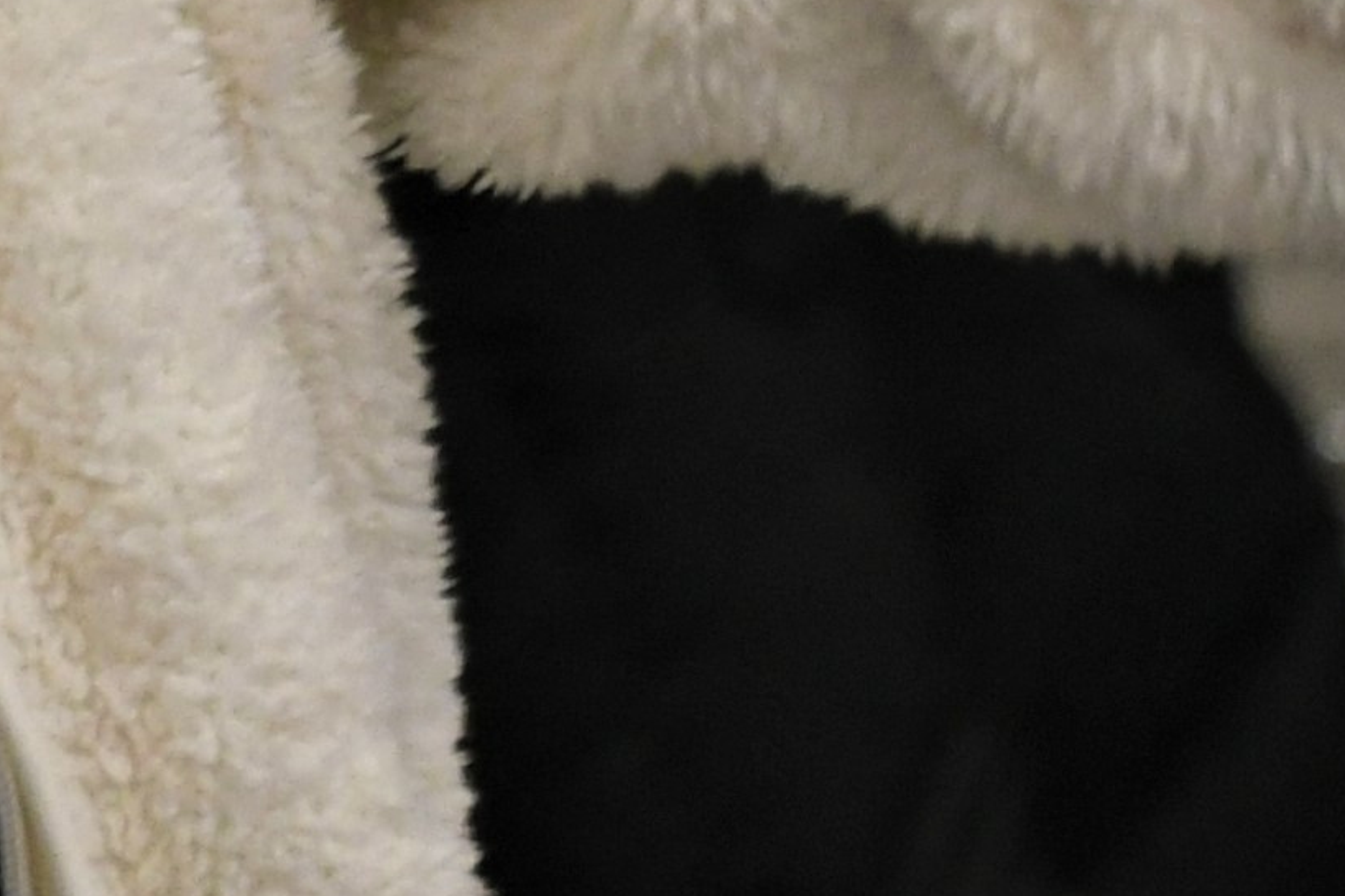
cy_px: -998
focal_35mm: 449
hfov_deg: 4.5
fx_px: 16771
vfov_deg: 3.0
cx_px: -1203
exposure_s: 1/100
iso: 1000
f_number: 5
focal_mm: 62
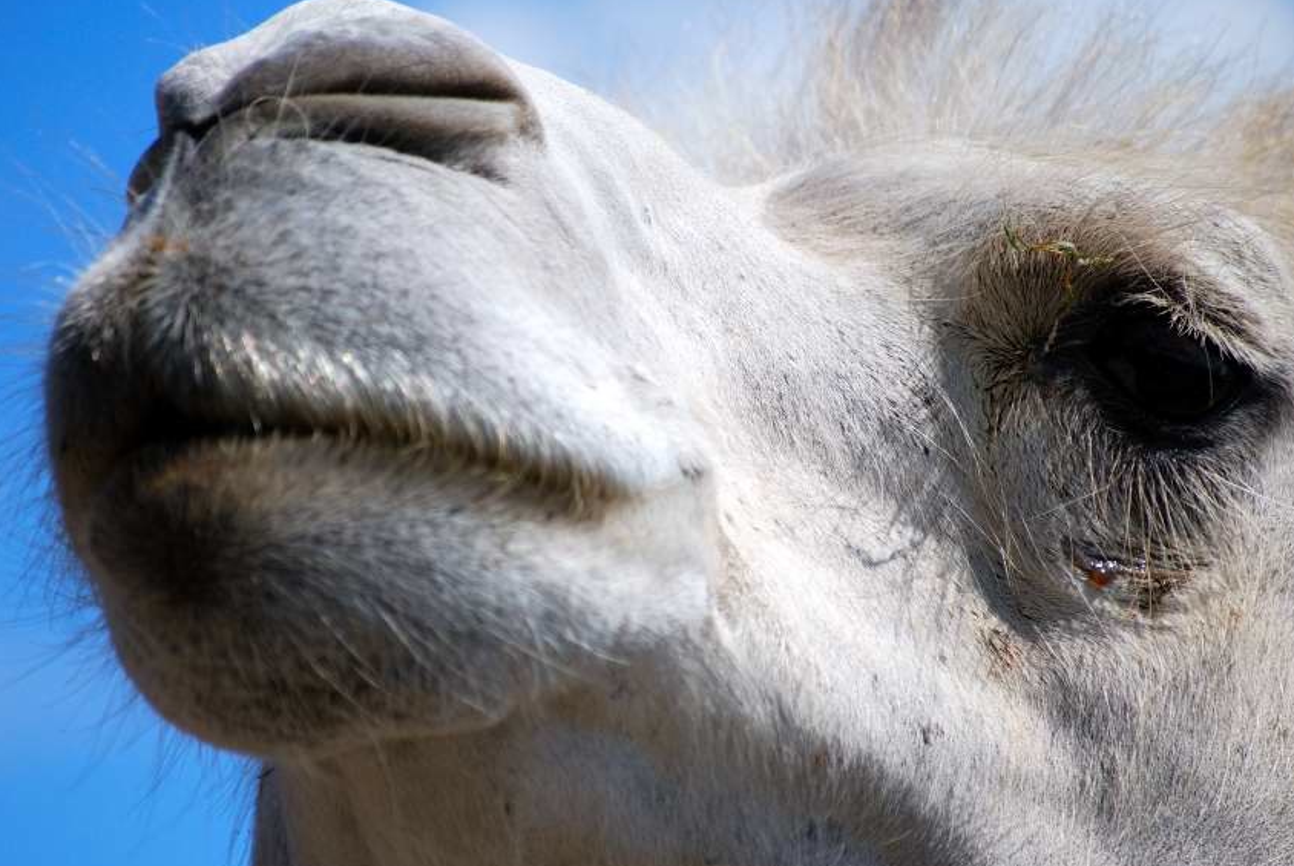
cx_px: 581
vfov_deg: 3.8
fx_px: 13099
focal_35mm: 364
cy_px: 458
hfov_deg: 5.7
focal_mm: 200
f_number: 5.6
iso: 200
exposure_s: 1/1250
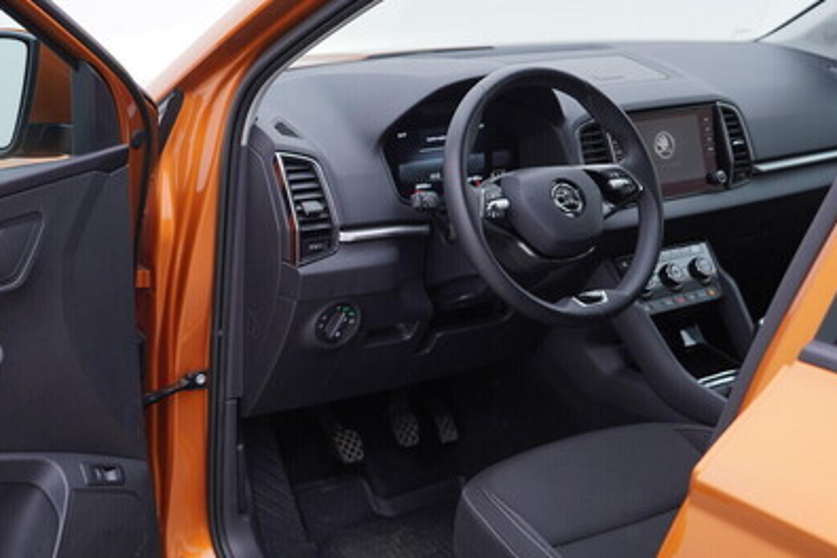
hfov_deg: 39.4
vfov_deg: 27.0
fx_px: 1162
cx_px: 321
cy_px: 286
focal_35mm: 50
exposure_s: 1/50
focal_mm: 24
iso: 125
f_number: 3.2
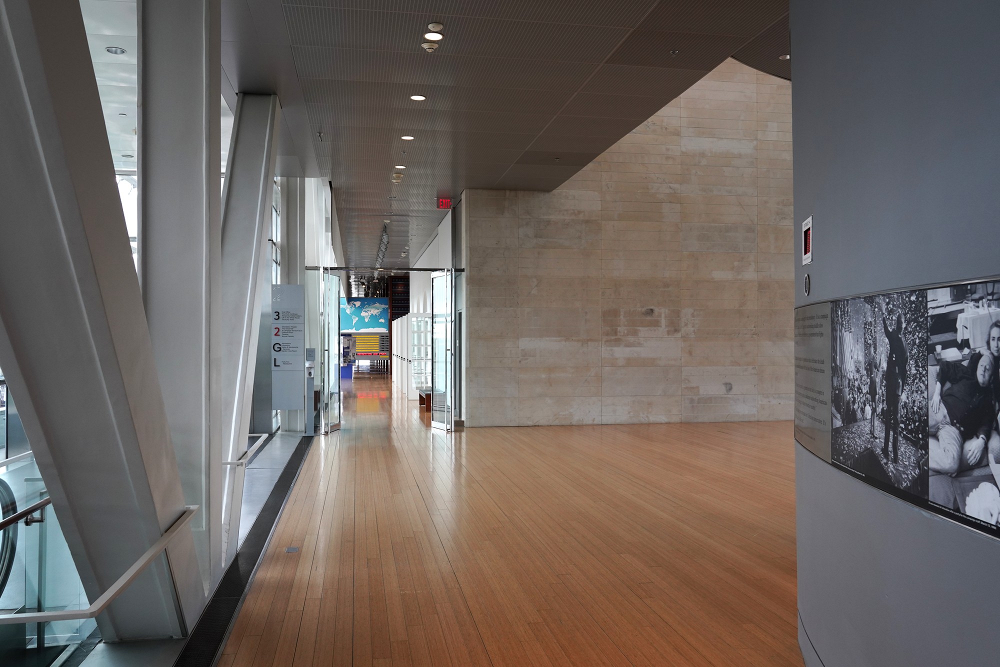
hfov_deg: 65.5
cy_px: 334
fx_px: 778
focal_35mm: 28
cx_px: 500
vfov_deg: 46.4
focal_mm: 28
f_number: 9
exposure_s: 1/100
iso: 800
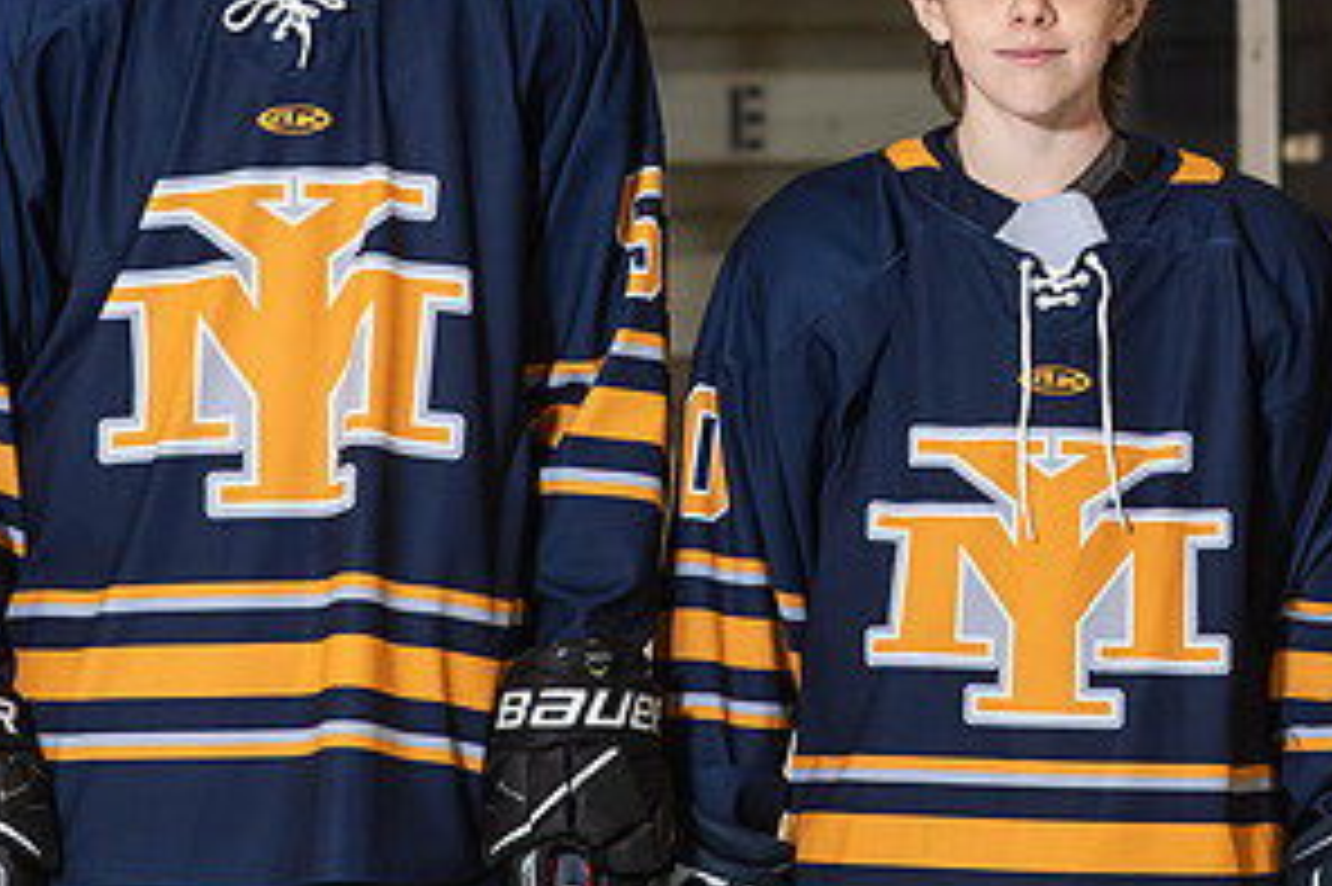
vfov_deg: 4.7
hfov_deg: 7.1
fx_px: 10687
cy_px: -13
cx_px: 1001
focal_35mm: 289
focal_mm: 85
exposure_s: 1/250
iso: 640
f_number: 5.6
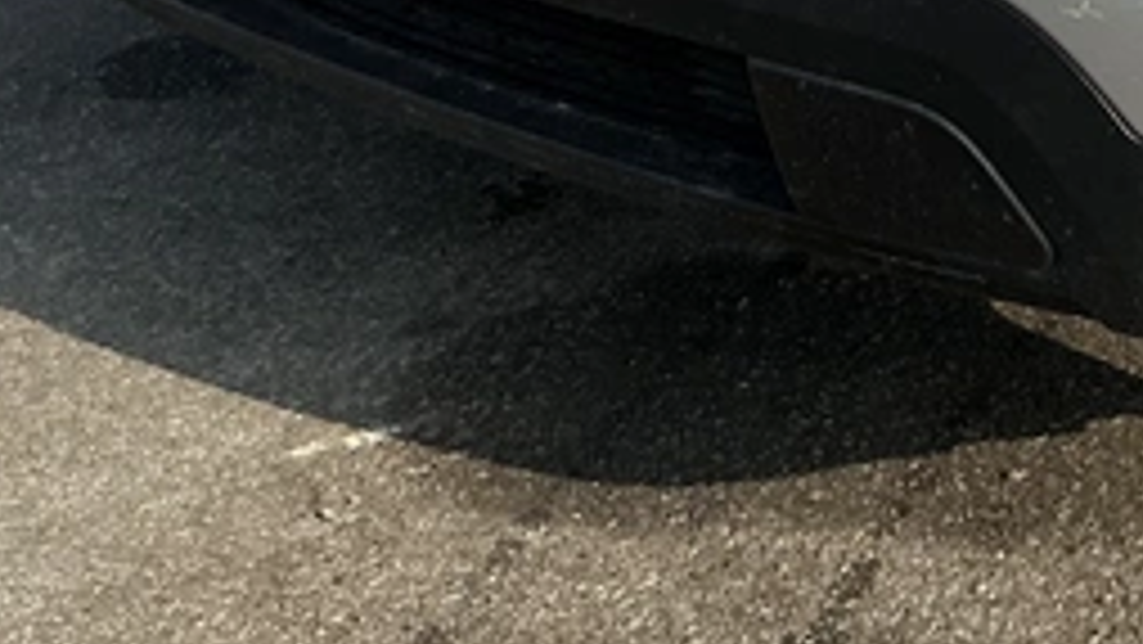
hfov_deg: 22.2
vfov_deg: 12.2
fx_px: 2728
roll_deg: -2.2
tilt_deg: -10.9
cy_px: -574
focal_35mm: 90
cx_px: 1296
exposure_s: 1/2141
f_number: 1.8
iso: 25
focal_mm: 3
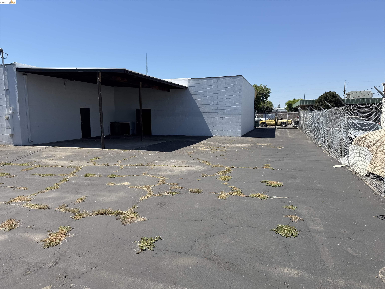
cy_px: 144
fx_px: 267
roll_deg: +0.5
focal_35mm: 24
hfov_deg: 71.6
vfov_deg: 56.8
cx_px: 192
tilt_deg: -5.0
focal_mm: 6.76
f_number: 1.78
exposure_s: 1/4405
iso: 80
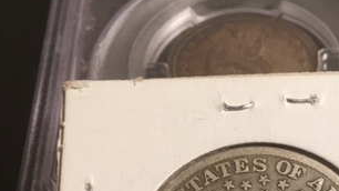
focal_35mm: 66
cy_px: 251
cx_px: 243
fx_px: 593
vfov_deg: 17.1
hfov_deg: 31.5
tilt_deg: -56.8
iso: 40
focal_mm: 4.15
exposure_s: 1/15
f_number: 2.2
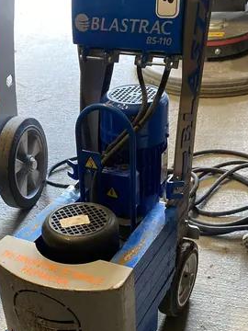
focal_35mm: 53
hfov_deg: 27.5
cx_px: 96
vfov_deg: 35.0
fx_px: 506
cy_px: 267
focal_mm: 4.25
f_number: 1.8
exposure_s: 1/60
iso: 320
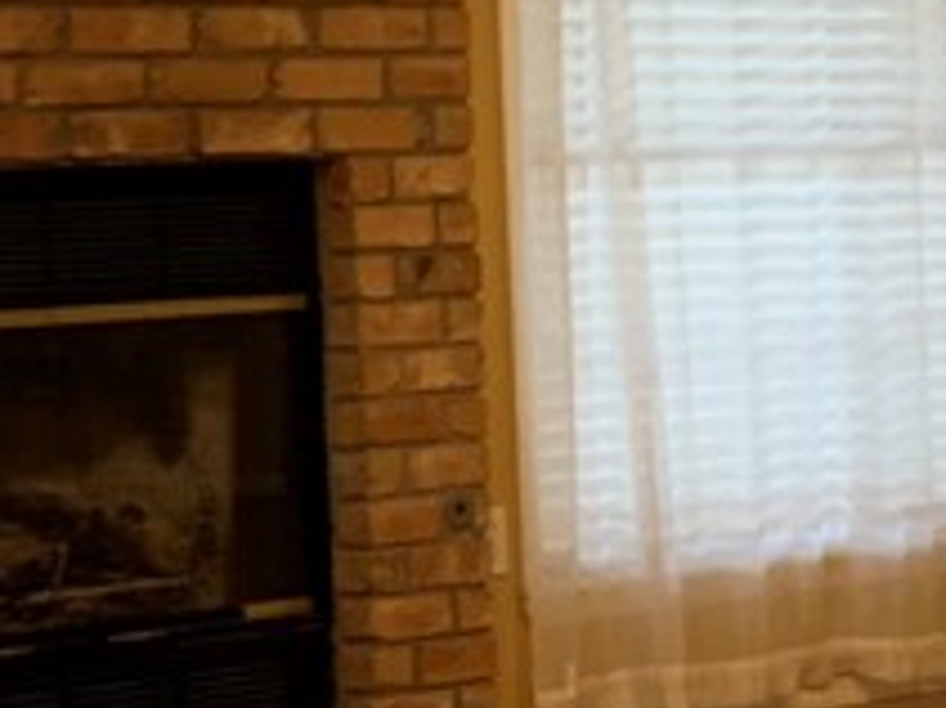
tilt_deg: +1.4
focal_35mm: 126
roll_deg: +1.8
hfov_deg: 15.5
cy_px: 166
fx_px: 3441
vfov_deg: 11.7
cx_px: 143
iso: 200
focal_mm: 4.25
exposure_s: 1/60
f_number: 1.8
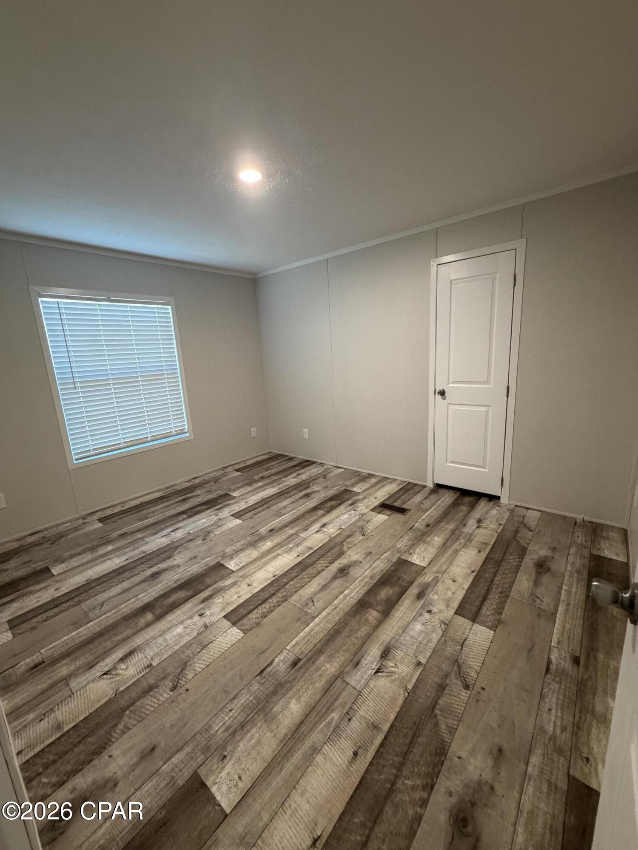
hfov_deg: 85.7
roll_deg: +2.6
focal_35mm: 14
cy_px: 425
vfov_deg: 102.1
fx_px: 344
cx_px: 319
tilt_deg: -11.9
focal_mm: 2.22
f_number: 2.2
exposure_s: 1/60
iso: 320
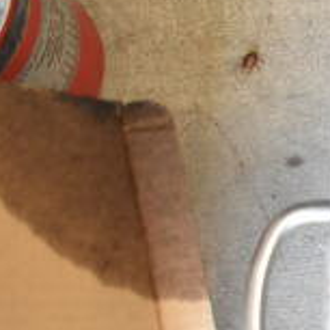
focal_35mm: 132
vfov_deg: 13.1
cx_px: 651
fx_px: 1424
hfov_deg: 11.9
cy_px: 320
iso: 1600
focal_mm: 26
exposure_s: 1/50
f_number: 4
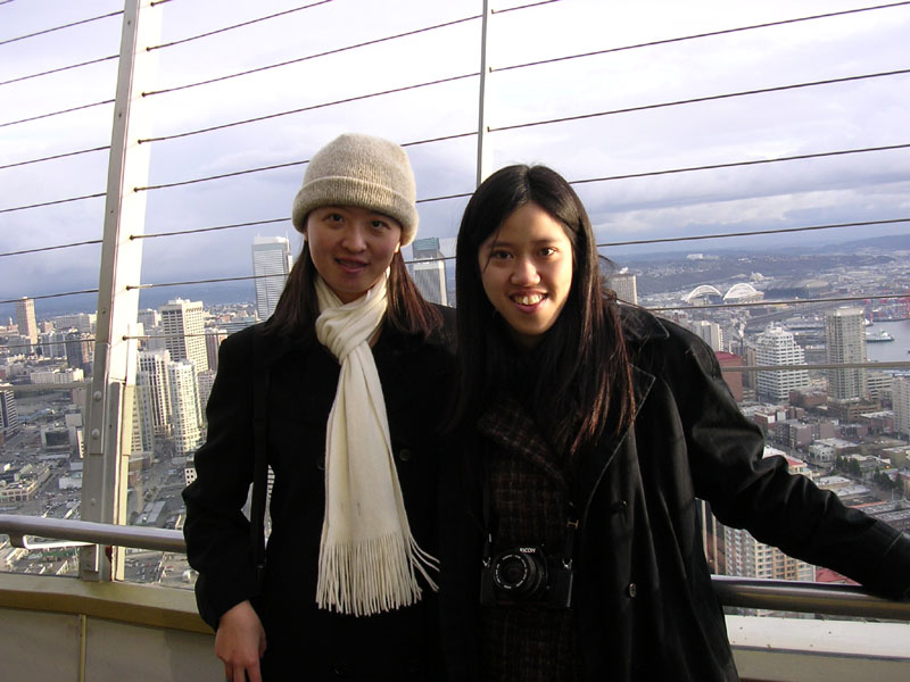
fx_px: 999
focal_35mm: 38
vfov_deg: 37.7
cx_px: 455
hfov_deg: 49.0
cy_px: 341
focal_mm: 5.8
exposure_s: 1/246
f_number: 2.8
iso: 100
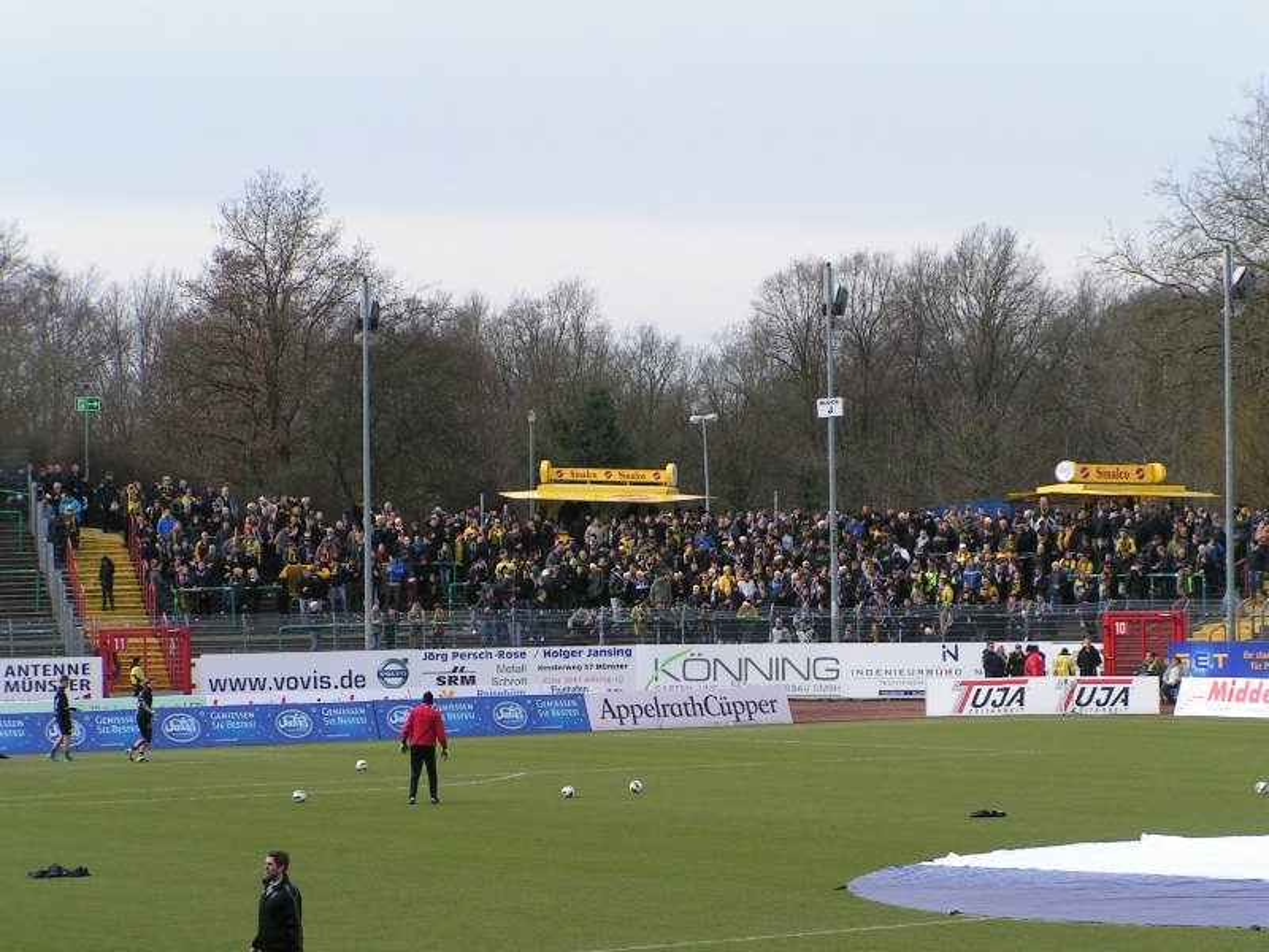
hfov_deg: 13.8
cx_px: 634
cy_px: 476
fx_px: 5242
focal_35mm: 143
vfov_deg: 10.4
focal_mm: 21.9
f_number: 5.6
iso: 50
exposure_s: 1/250
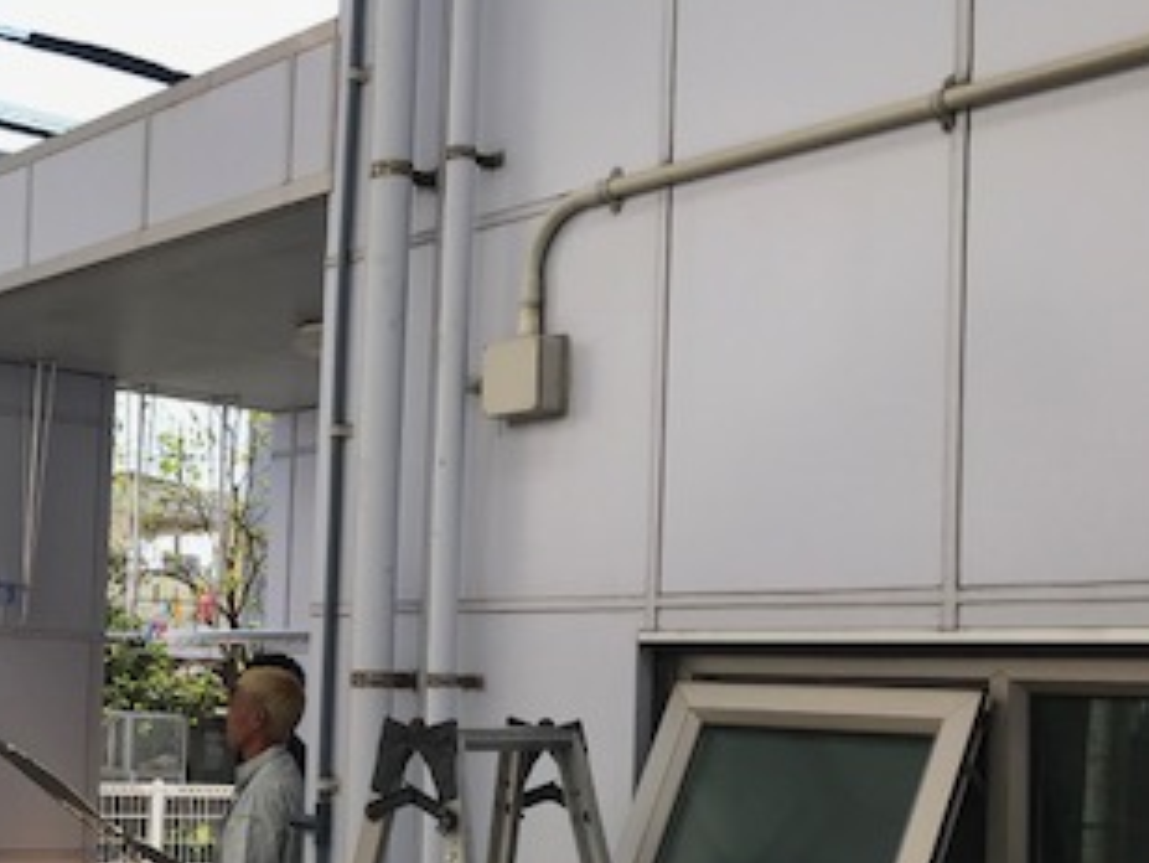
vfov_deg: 25.1
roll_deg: -3.2
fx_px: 1926
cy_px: 606
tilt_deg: +3.2
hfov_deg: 31.3
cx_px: 71
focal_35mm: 58
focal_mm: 3.99
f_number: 1.8
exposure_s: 1/1880
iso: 20
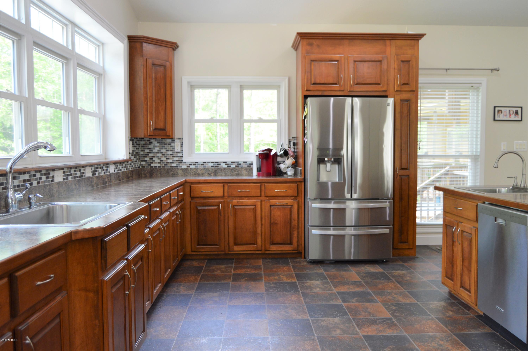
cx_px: 264
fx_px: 418
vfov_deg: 45.6
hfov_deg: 64.6
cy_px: 176
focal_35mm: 28
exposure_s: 1/60
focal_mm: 19
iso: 400
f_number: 4
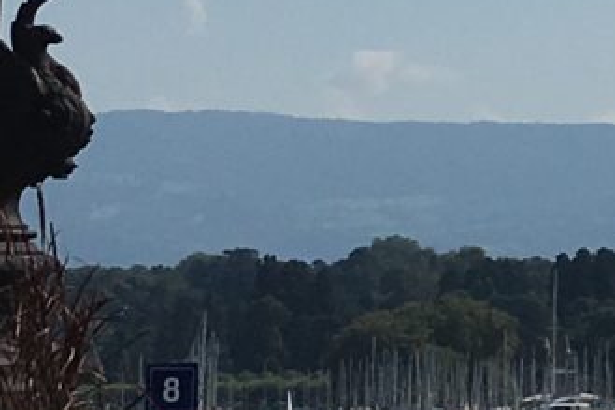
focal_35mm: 235
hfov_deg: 8.2
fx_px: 4012
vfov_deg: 5.8
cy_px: -82
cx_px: 1391
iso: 25
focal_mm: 4.15
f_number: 2.2
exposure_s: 1/4525
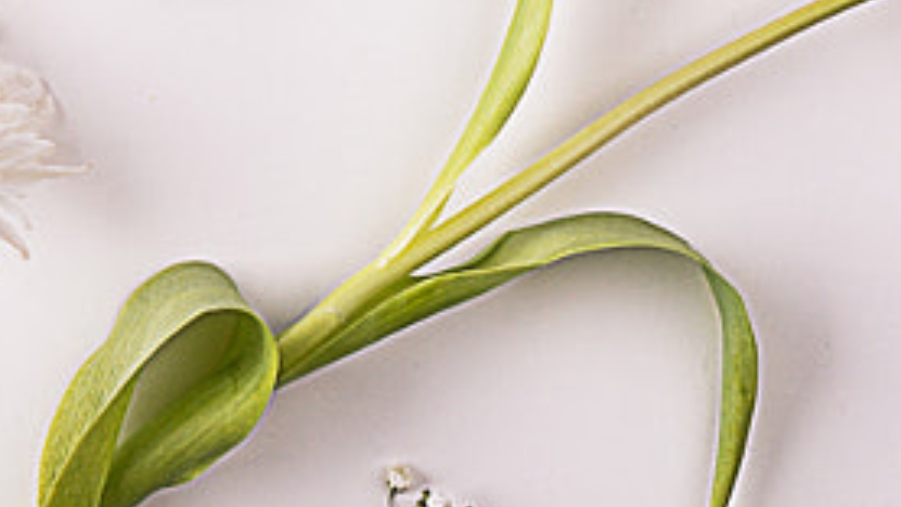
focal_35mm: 303
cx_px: -1038
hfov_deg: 6.8
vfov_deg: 3.9
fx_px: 7241
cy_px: -864
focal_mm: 50
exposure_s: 1/160
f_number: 13
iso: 100
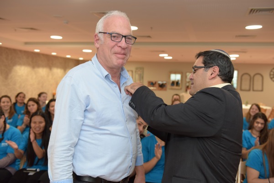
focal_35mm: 38
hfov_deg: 50.7
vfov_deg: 35.1
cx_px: 137
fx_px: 289
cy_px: 92
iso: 800
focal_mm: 38
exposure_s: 1/100
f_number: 3.5
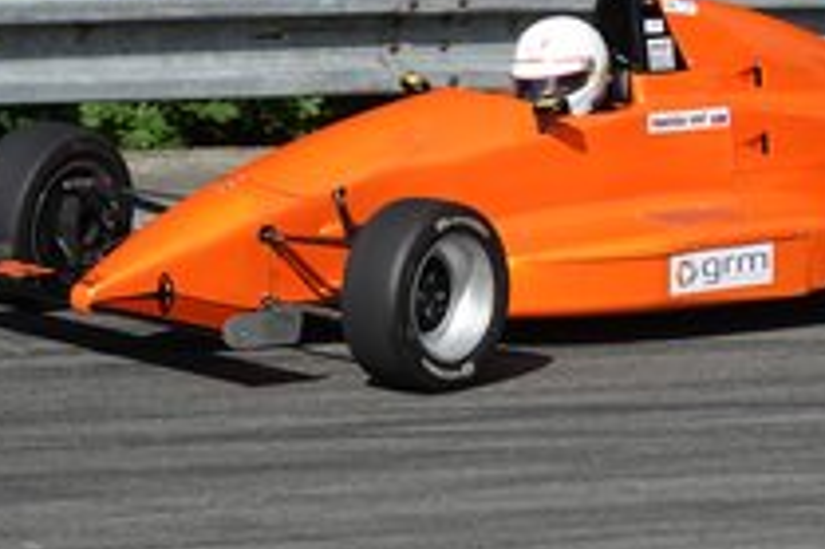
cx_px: 671
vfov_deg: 1.9
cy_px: 253
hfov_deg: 2.9
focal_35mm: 710
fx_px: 16258
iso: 100
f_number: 4.5
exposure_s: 1/800
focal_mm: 120.91
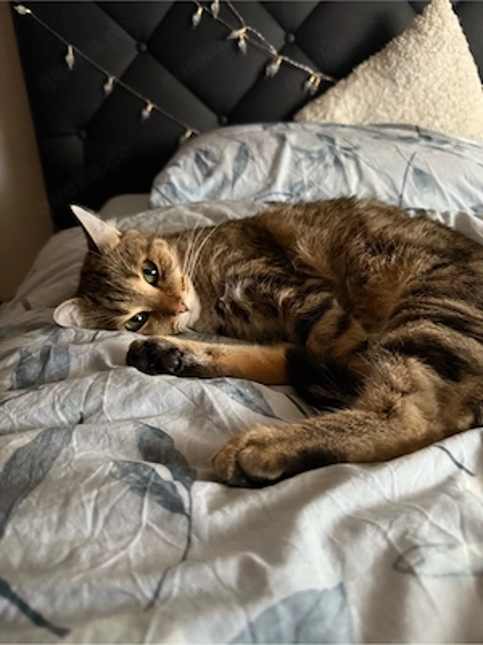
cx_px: 242
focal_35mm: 24
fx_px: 446
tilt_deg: -23.9
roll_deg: +1.6
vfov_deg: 71.6
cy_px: 322
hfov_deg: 56.8
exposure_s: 1/33
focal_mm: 6.76
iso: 1000
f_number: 1.78
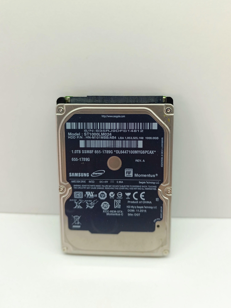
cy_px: 154
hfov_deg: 58.9
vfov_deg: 73.9
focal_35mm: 23
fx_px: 205
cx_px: 116
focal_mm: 6.14
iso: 250
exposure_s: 1/100
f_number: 1.6
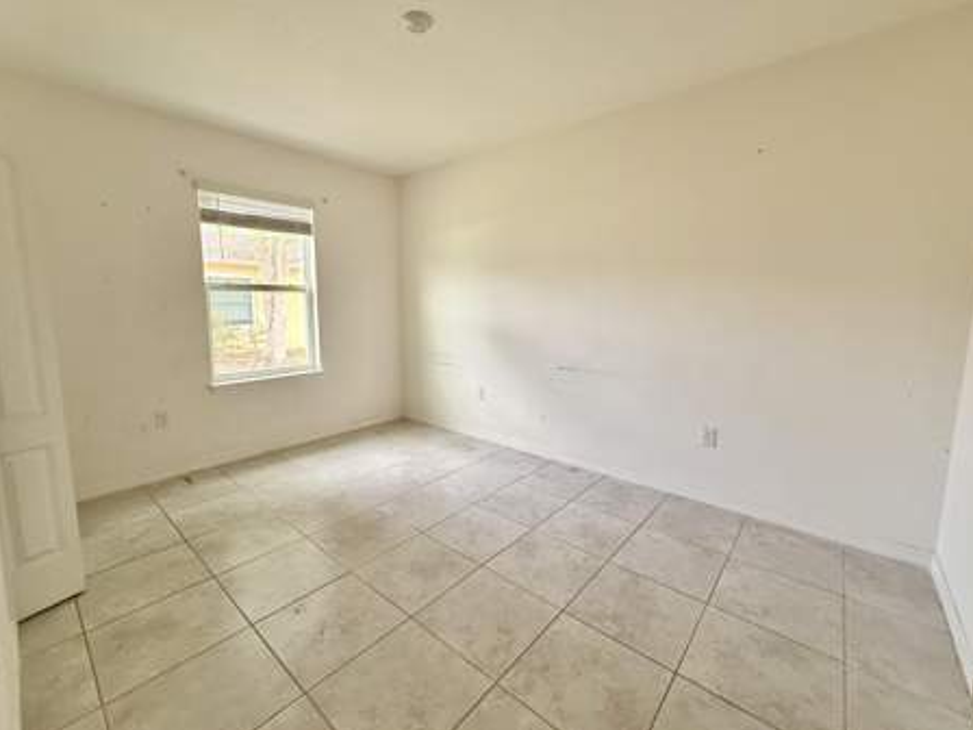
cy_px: 353
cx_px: 480
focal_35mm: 15
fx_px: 422
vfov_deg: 81.7
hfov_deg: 98.2
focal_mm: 2.22
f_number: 2.2
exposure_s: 1/120
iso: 160
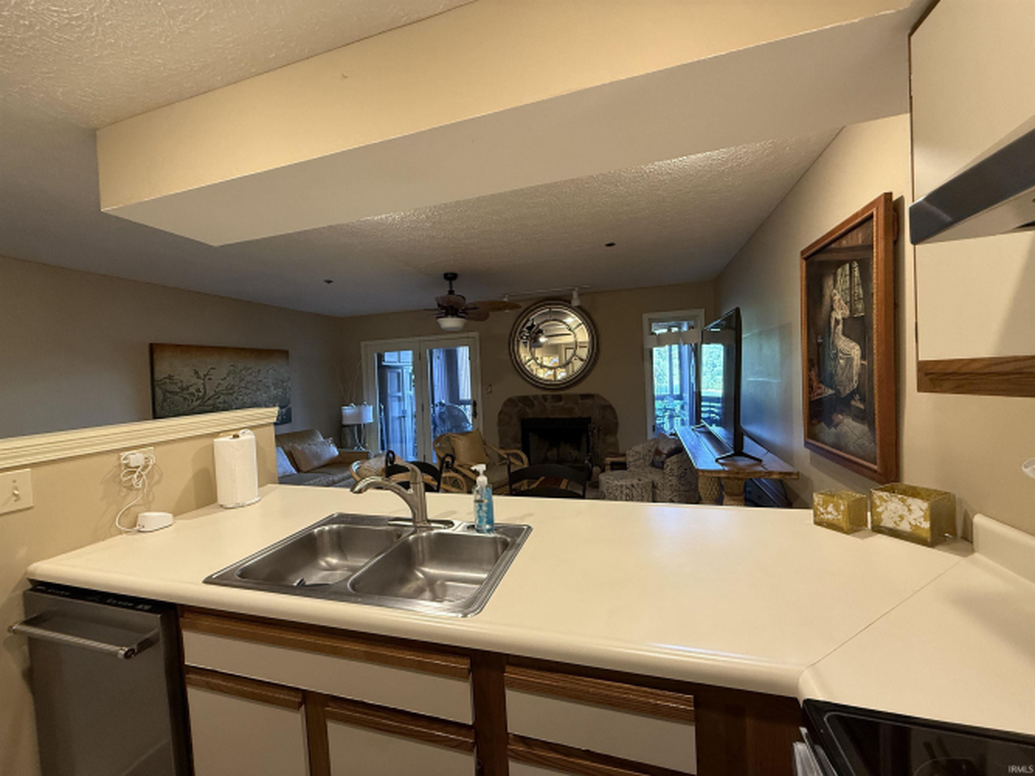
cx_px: 518
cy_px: 388
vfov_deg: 85.7
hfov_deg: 102.1
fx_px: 419
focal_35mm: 14
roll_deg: +2.2
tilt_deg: -1.6
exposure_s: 1/60
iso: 400
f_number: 2.2
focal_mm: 2.22
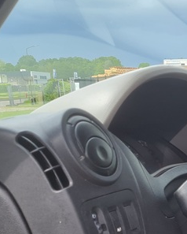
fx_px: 594
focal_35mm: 86
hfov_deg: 15.7
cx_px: 317
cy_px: 175
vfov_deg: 22.0
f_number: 1.8
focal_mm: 5.4
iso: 50
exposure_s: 1/558
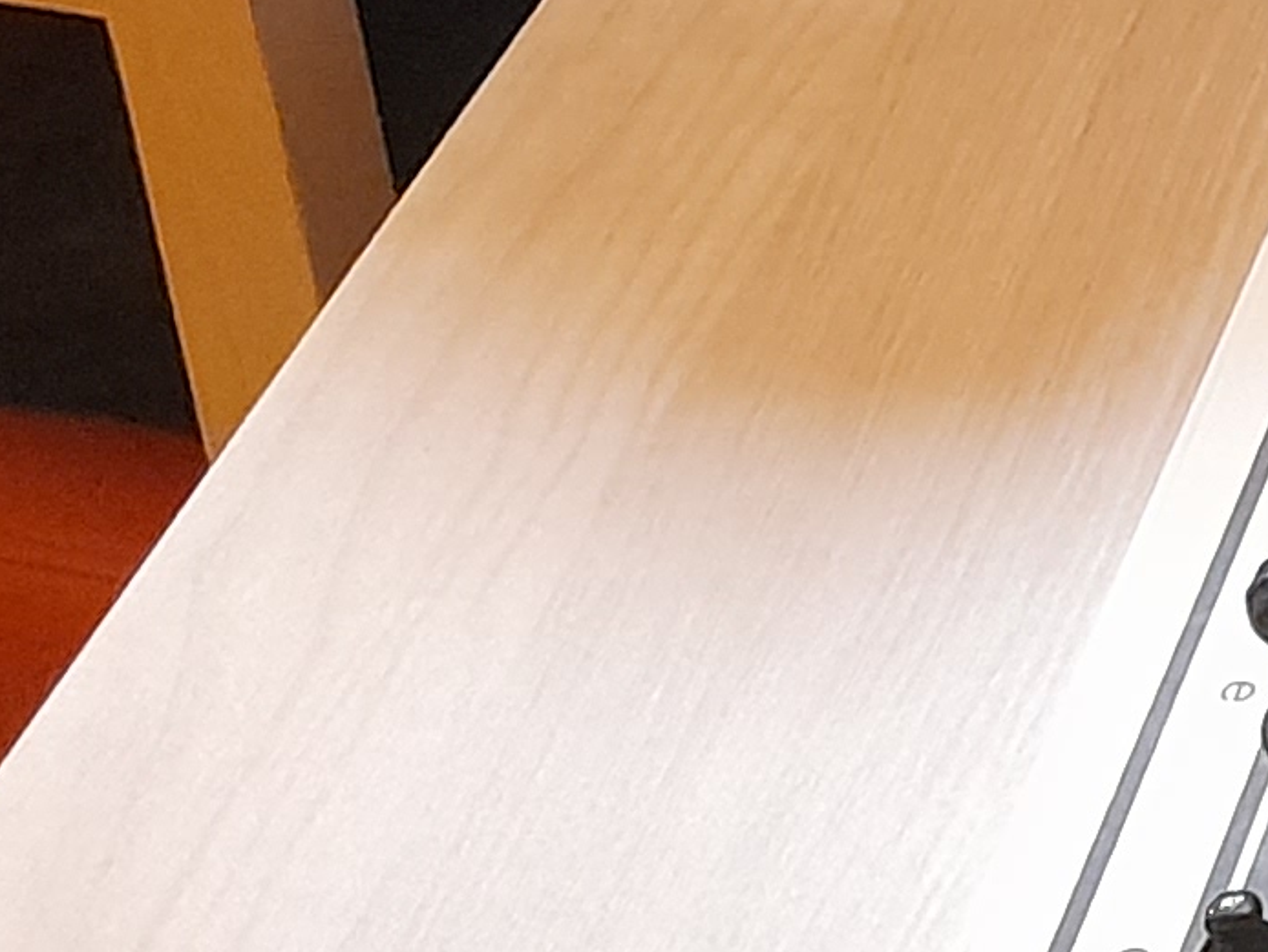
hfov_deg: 11.4
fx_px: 5277
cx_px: 3017
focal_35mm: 144
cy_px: -1593
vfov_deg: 8.9
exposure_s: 1/25
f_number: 2
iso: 500
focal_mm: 4.6
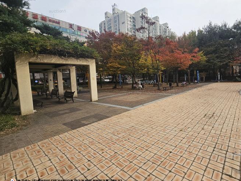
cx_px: 147
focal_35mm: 16
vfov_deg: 78.0
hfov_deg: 93.0
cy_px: 84
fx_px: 111
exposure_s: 1/1659
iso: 50
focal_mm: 2.2
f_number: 2.2
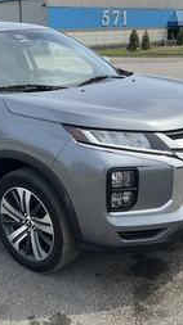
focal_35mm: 50
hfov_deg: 23.7
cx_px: 54
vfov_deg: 41.3
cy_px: 168
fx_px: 432
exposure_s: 1/1098
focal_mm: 3
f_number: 1.8
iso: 25
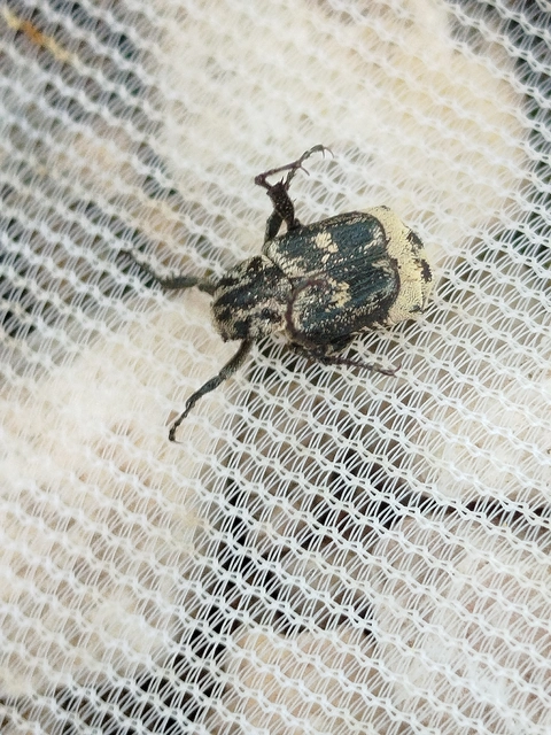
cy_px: 368
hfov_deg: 32.2
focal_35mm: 45
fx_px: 955
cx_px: 276
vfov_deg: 42.1
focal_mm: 5.31
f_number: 1.7
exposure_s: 1/50
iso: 50
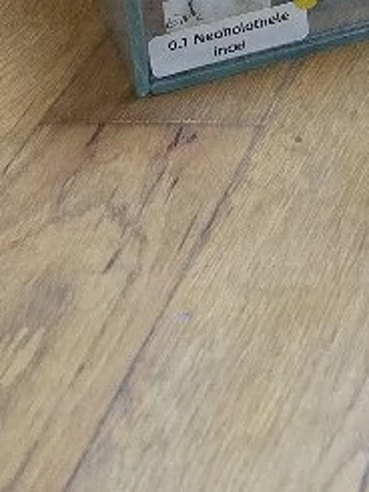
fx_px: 1775
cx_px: 902
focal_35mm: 125
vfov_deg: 14.5
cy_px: -288
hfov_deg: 10.2
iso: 2000
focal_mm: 6.3
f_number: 1.7
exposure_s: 1/120
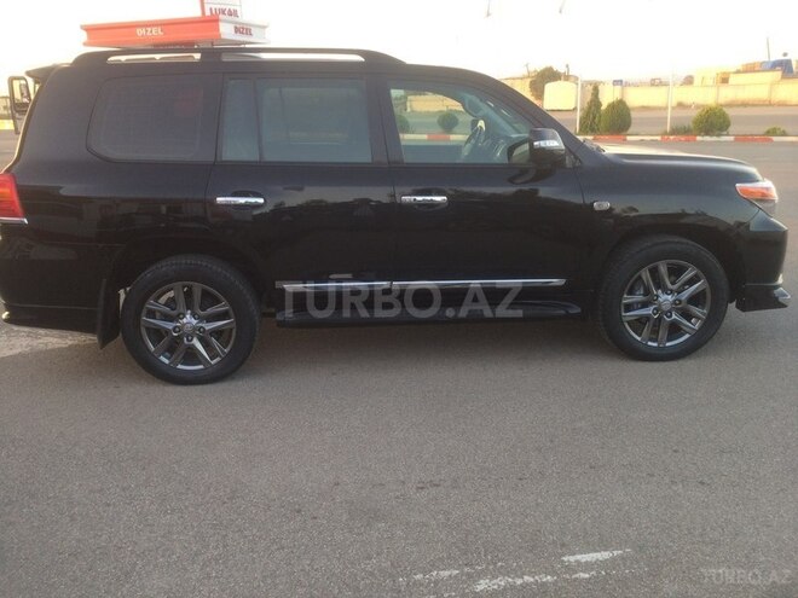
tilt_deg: -17.2
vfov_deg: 48.2
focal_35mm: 29
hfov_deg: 61.7
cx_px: 399
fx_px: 669
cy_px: 299
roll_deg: -0.4
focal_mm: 4.15
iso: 50
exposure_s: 1/100
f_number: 2.2
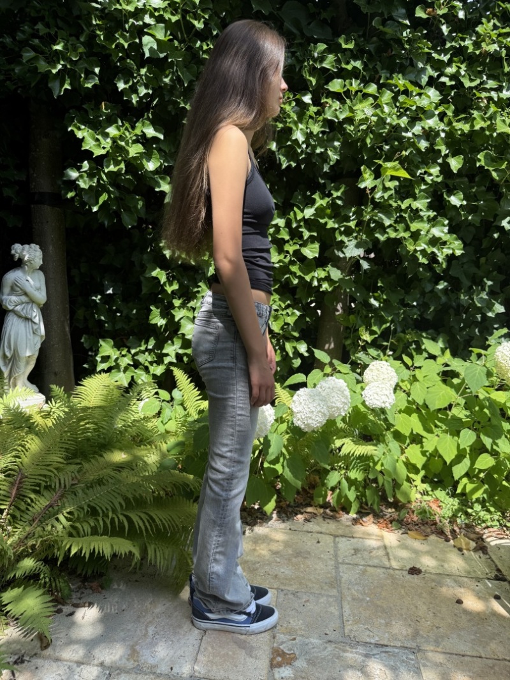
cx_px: 255
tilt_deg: -7.2
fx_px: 472
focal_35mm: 24
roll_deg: -3.4
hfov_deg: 56.8
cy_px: 340
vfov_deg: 71.6
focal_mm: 6.76
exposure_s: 1/1122
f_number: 1.78
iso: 80
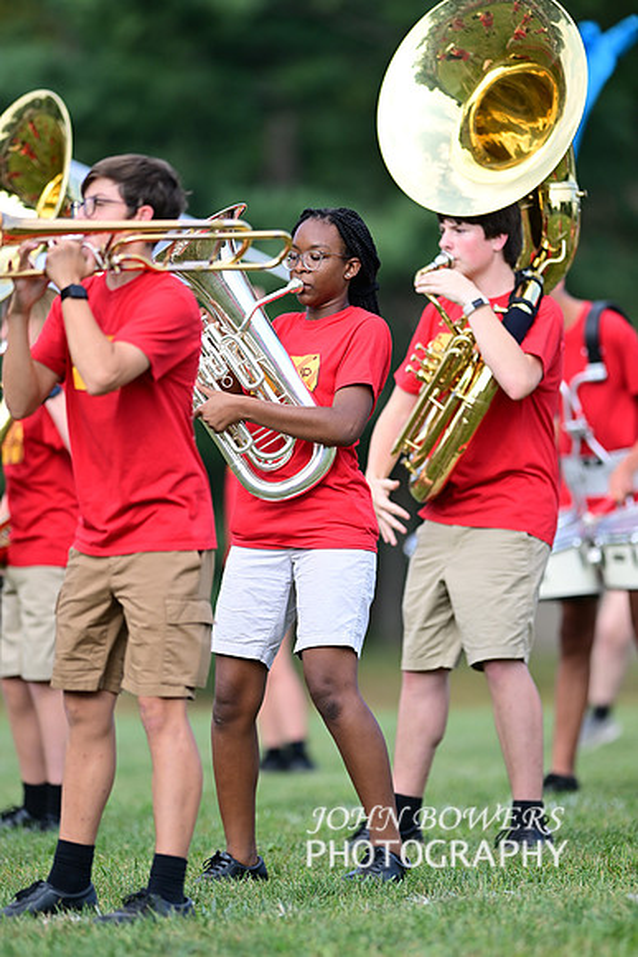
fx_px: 7970
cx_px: 319
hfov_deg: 4.6
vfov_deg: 6.9
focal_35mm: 300
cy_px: 478
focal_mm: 300
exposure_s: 1/2000
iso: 450
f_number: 2.8
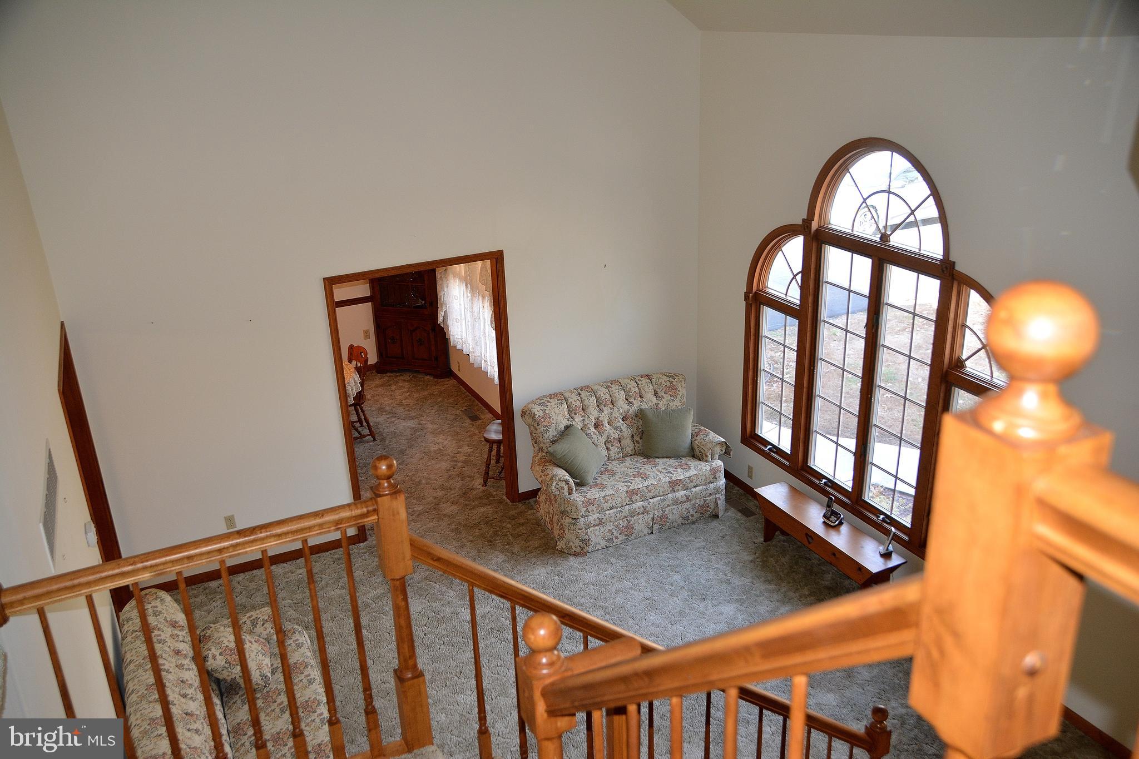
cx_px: 570
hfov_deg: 57.2
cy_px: 380
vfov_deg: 40.0
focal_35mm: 33
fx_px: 1044
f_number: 4
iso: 400
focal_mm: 22
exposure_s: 1/60
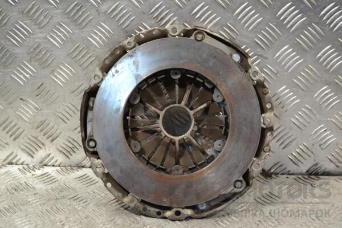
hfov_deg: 29.2
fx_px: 655
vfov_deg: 19.7
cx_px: 171
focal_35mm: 69
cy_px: 114
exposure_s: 1/30
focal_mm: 46
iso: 360
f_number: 5.3
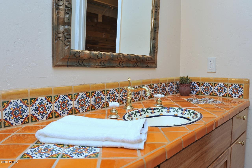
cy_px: 84
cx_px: 126
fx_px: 210
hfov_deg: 62.0
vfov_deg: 43.6
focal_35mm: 30
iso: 640
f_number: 14
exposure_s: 1/40
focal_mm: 30
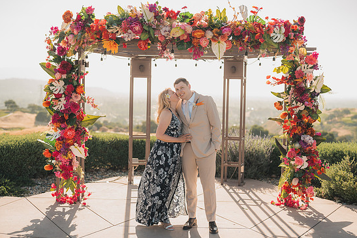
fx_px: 526
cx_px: 181
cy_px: 124
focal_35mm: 53
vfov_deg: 25.5
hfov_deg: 37.5
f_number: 2
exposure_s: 1/1000
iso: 50
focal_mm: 50
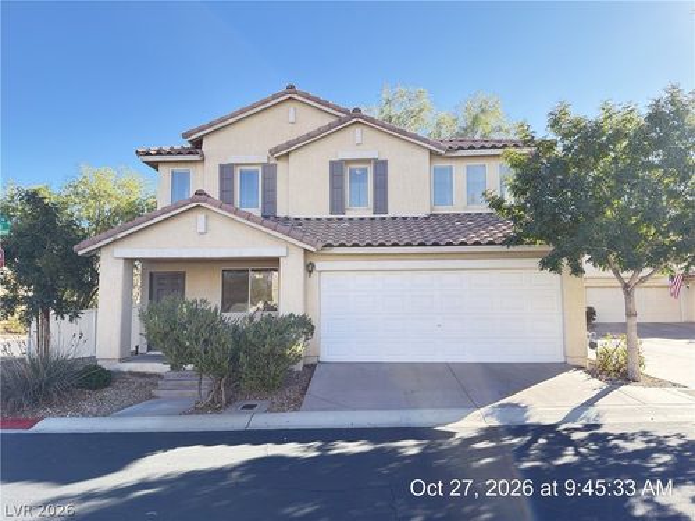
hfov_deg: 71.6
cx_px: 348
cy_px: 260
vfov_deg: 56.8
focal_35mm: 24
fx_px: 482
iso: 100
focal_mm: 6.76
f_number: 1.78
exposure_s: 1/831
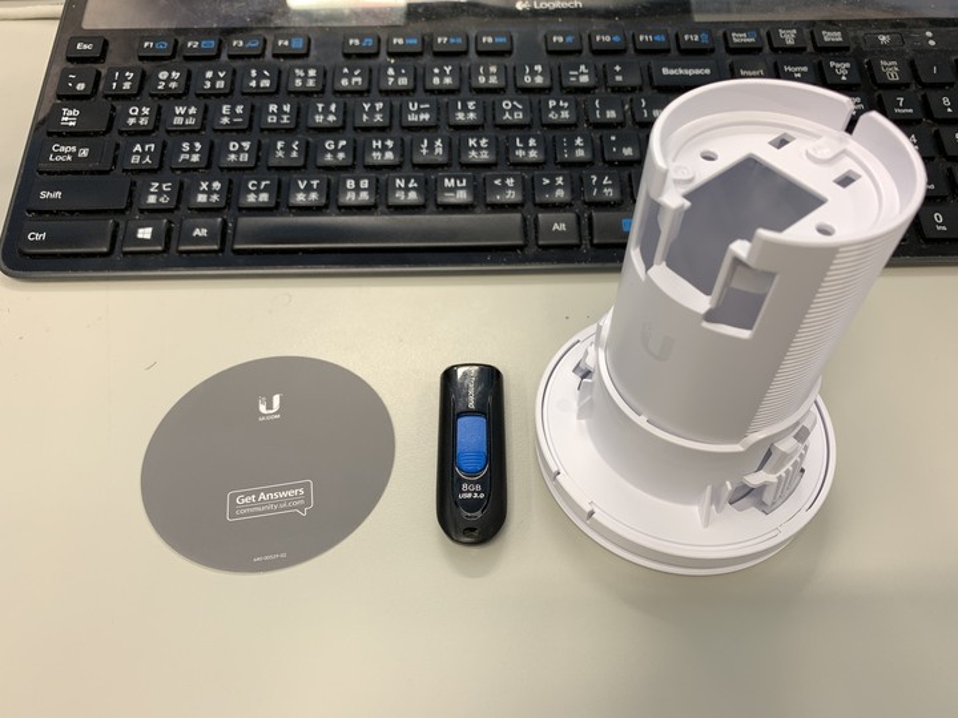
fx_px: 720
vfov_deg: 53.1
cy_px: 359
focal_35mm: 26
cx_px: 479
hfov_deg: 67.3
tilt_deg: -53.5
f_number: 1.8
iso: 64
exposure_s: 1/60
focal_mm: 4.25
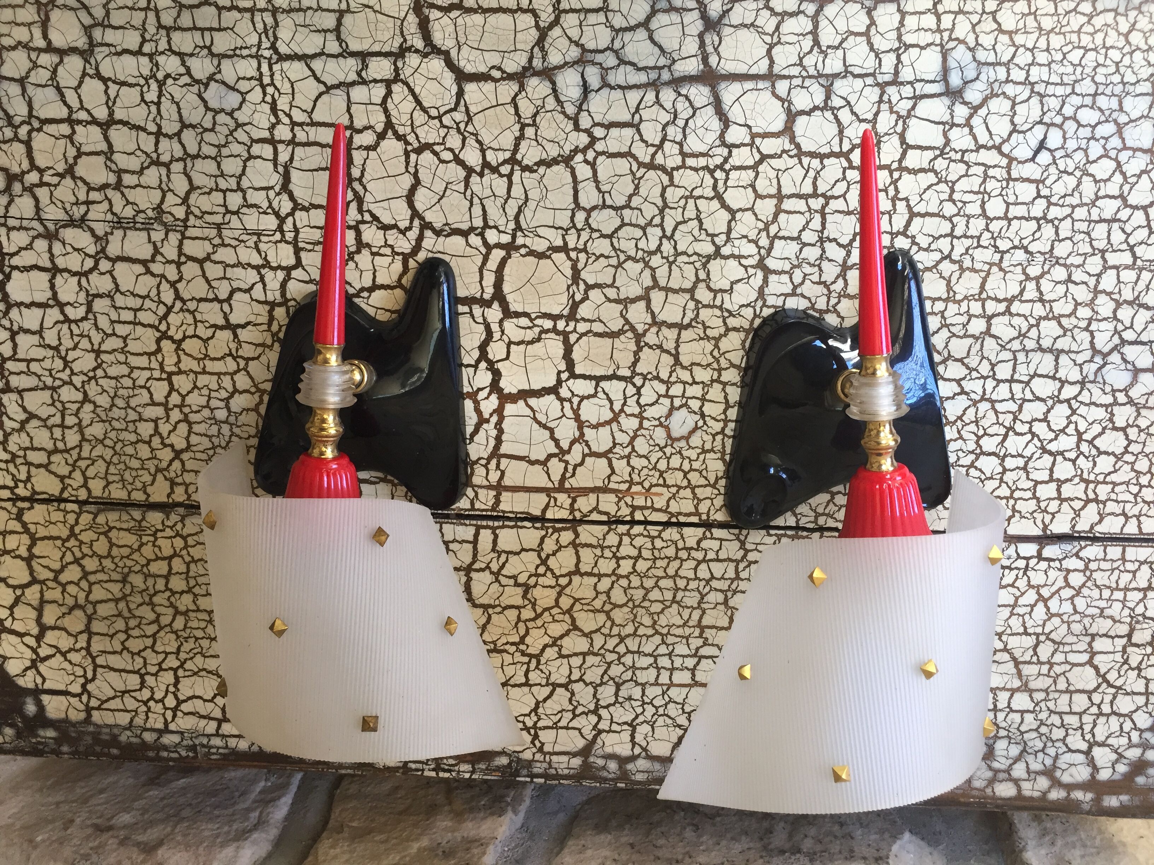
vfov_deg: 48.2
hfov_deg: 61.7
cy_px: 432
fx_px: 967
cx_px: 577
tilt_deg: -73.3
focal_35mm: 29
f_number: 2.2
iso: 50
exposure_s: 1/33
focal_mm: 4.15
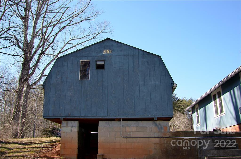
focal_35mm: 36
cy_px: 80
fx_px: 240
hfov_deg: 53.3
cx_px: 120
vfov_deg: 36.7
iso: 100
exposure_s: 1/250
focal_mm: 24
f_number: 5.6
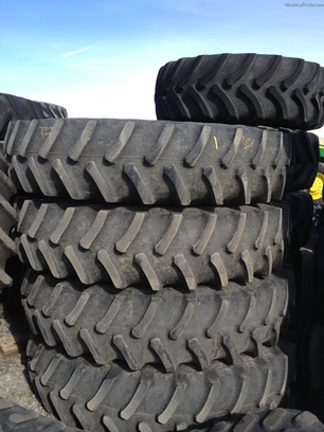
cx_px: 162
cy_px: 216
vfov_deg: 52.6
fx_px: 437
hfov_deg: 40.7
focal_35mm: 35
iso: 50
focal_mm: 4.28
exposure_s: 1/824
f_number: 2.4
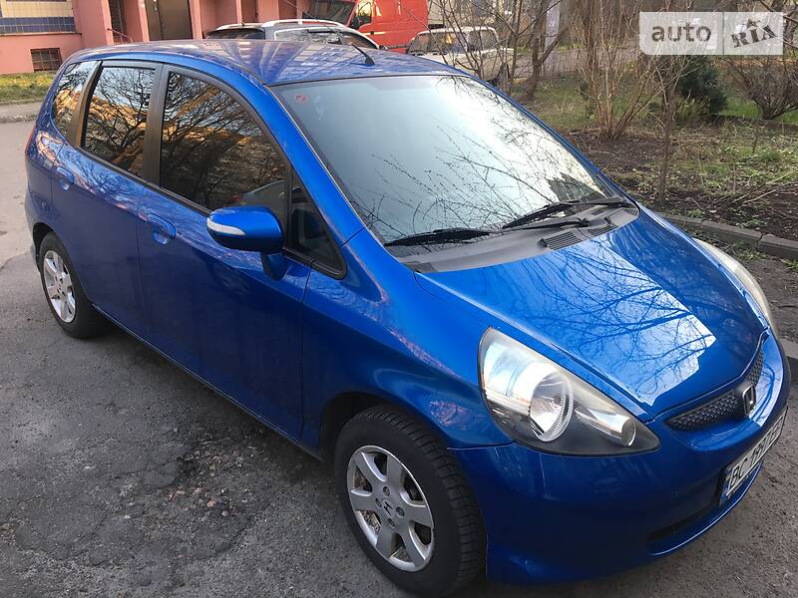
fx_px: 669
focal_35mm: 29
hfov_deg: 61.7
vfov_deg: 48.2
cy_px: 299
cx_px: 399
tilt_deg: -23.4
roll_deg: +0.0
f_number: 2.2
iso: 25
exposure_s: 1/33
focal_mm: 4.2
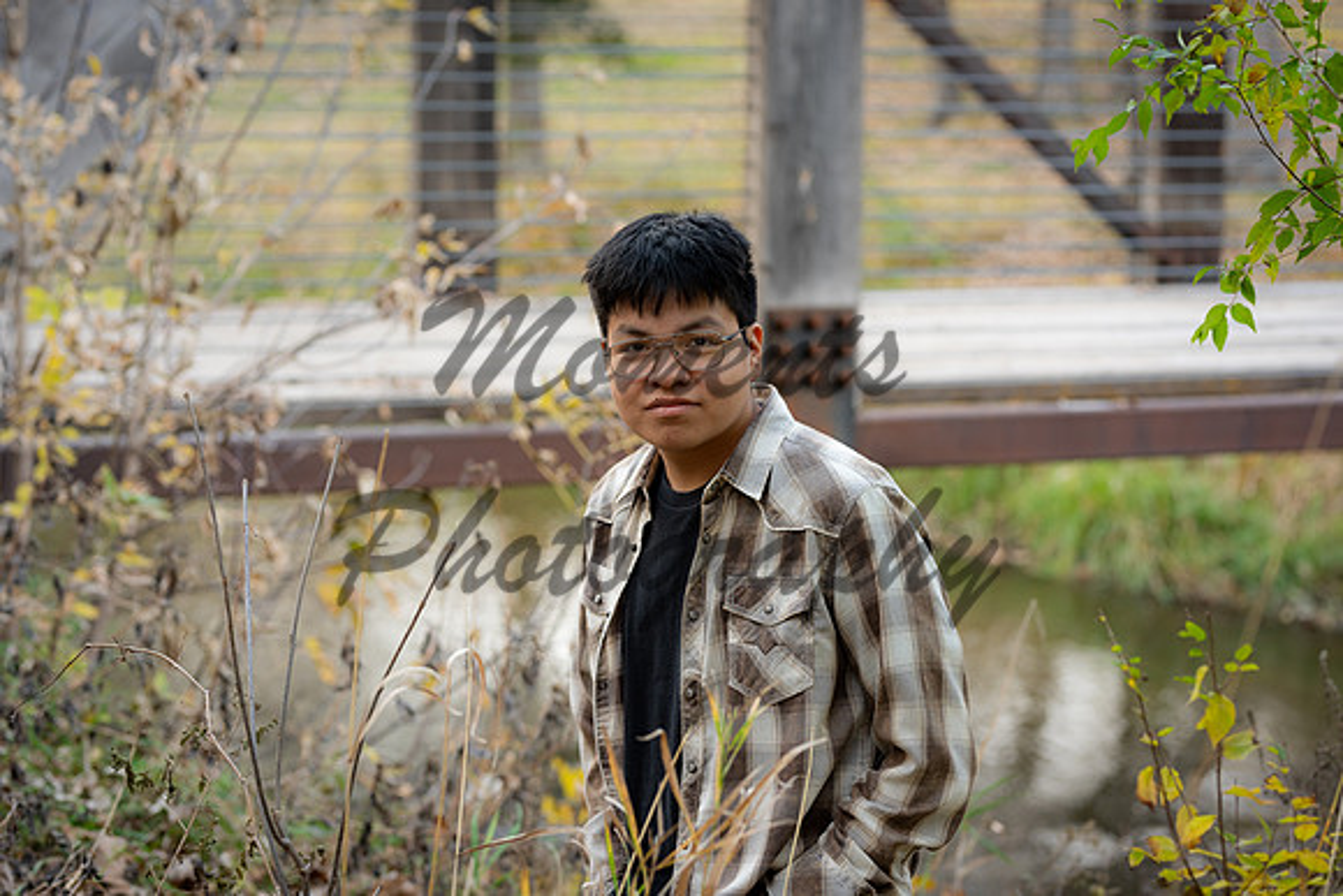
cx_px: 672
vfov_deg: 16.1
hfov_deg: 23.9
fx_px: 3172
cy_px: 448
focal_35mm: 85
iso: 200
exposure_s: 1/125
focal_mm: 85
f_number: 3.5
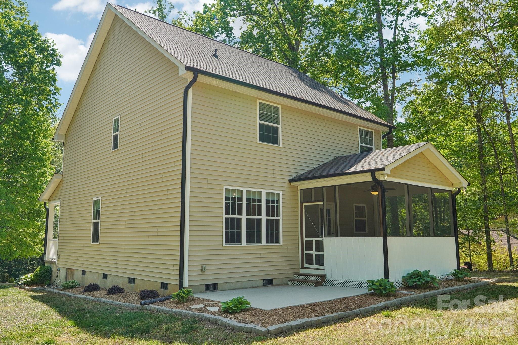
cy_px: 172
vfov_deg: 43.6
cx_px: 259
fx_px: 432
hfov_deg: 61.9
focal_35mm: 30
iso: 100
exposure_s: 1/45
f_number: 8
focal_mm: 20
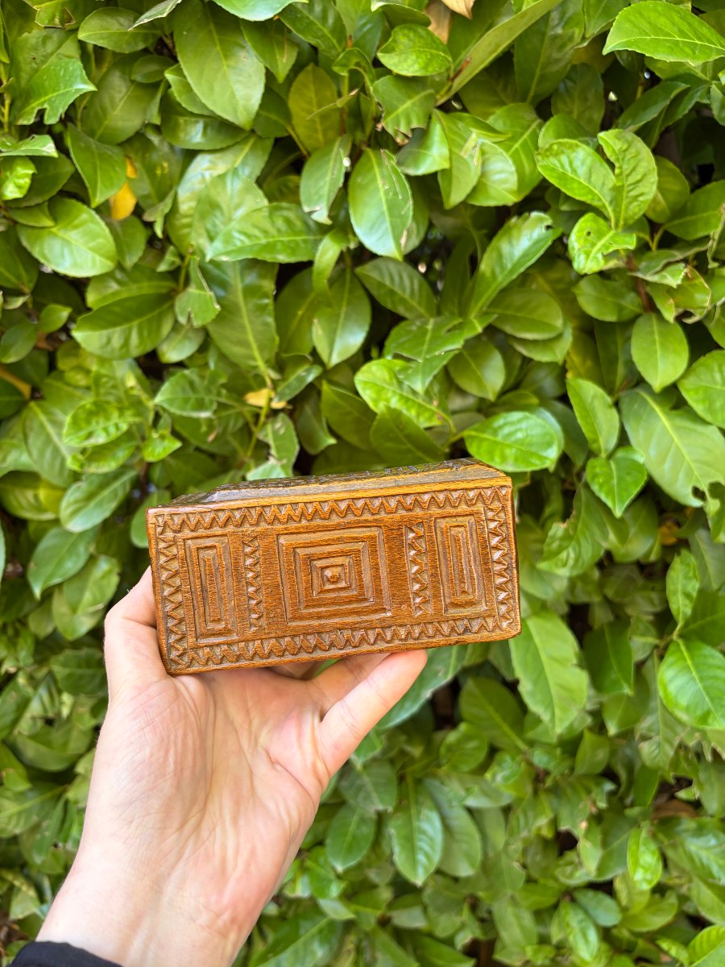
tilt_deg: -20.5
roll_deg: -0.9
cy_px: 484
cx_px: 362
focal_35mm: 26
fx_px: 726
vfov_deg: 67.3
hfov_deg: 53.1
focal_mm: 5.96
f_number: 1.6
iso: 100
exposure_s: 1/122
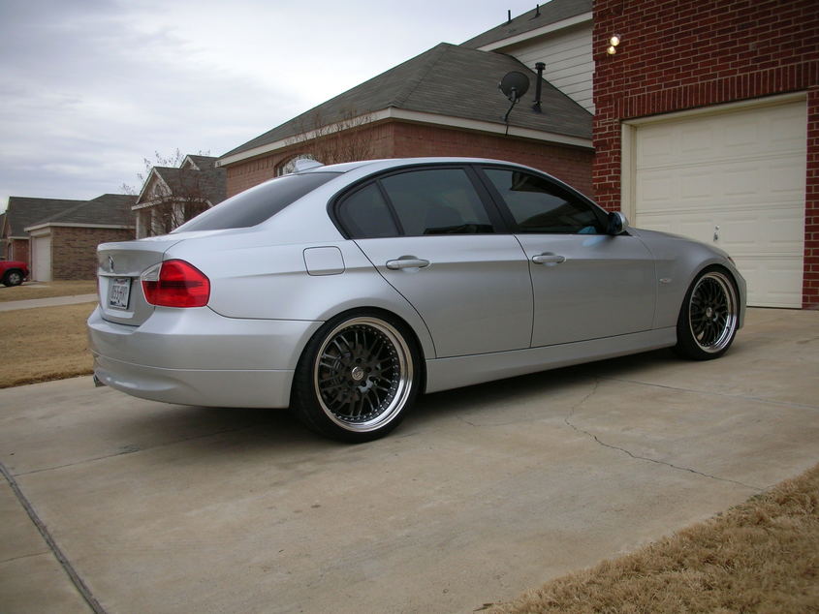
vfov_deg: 40.7
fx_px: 828
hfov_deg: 52.6
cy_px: 307
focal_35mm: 35
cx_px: 410
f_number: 8.5
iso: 50
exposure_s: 1/61.1
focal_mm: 5.8
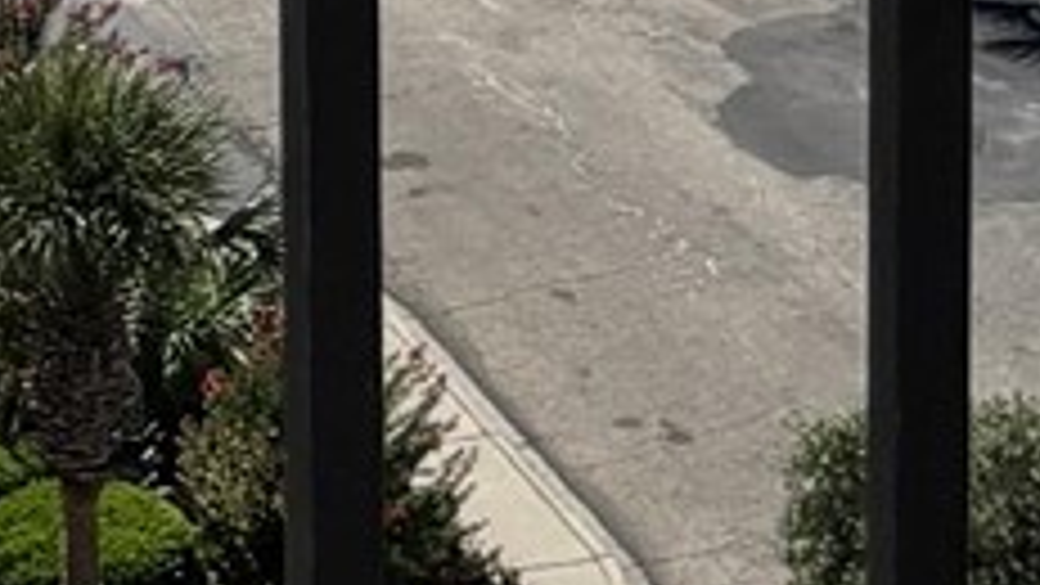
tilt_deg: -12.8
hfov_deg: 7.6
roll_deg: +0.2
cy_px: -1584
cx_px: -324
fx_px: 7778
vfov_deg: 4.1
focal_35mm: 282
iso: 50
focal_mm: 5.96
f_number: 1.6
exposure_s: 1/5348
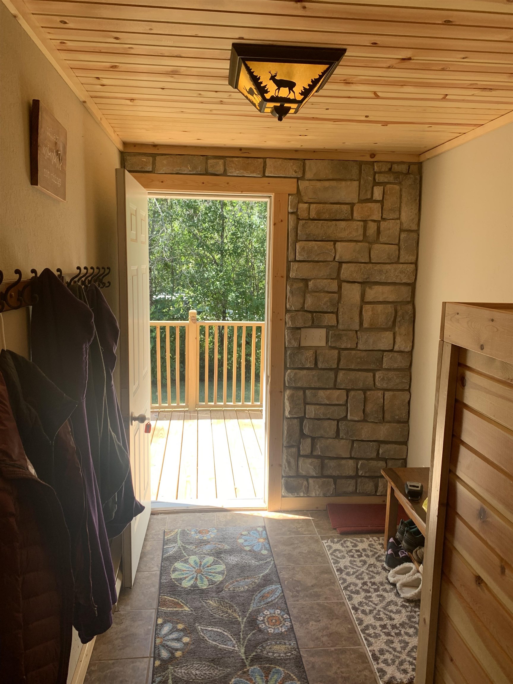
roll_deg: -1.7
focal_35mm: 26
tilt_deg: -7.5
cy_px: 342
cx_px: 256
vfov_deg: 67.3
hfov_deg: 53.1
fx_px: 514
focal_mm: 4.25
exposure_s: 1/122
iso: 25
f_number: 1.8
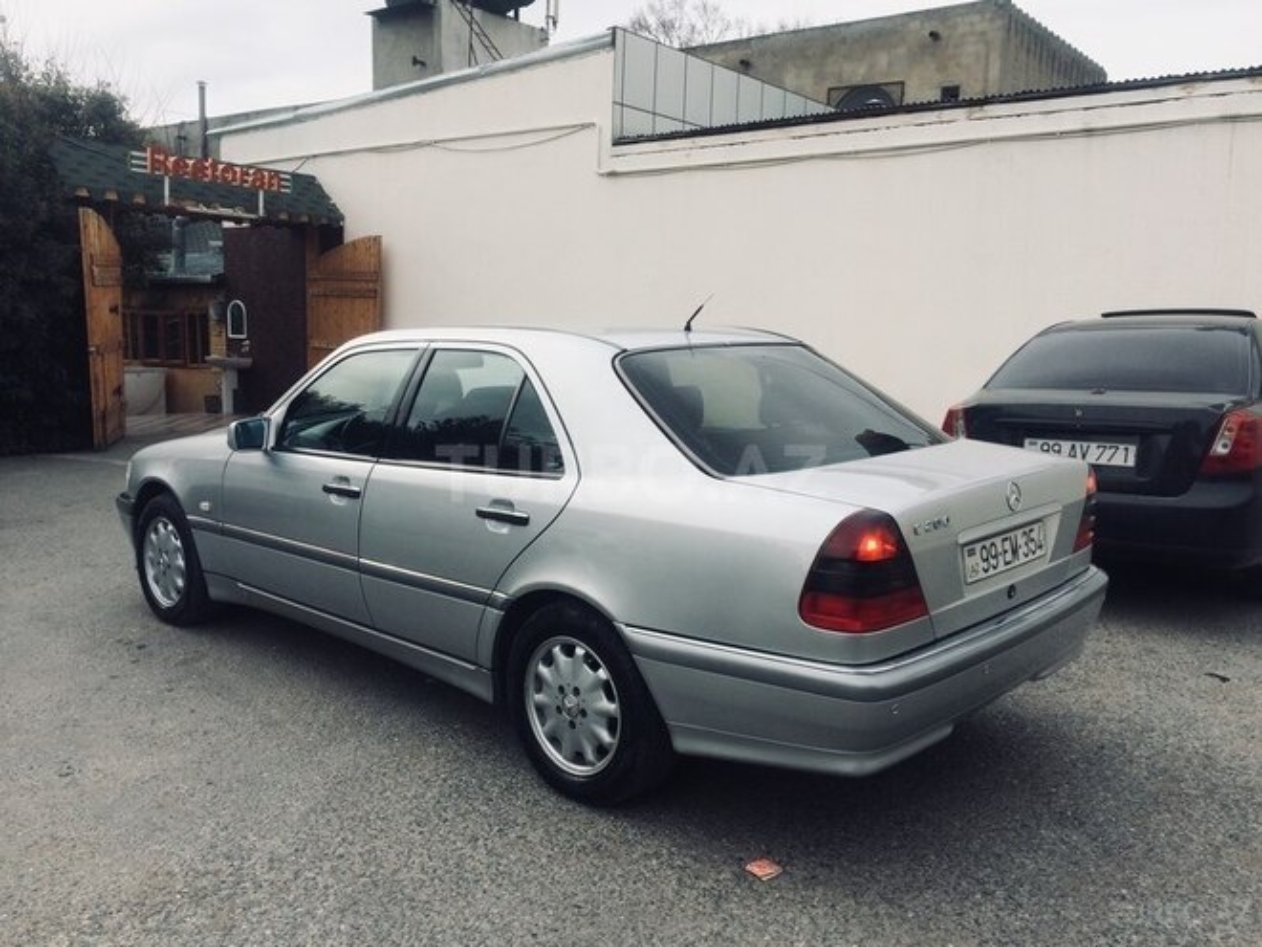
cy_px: 474
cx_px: 631
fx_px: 1057
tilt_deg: -12.1
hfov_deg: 61.7
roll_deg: -0.6
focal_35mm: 29
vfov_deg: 48.2
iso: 32
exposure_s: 1/1282
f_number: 2.2
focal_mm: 4.15
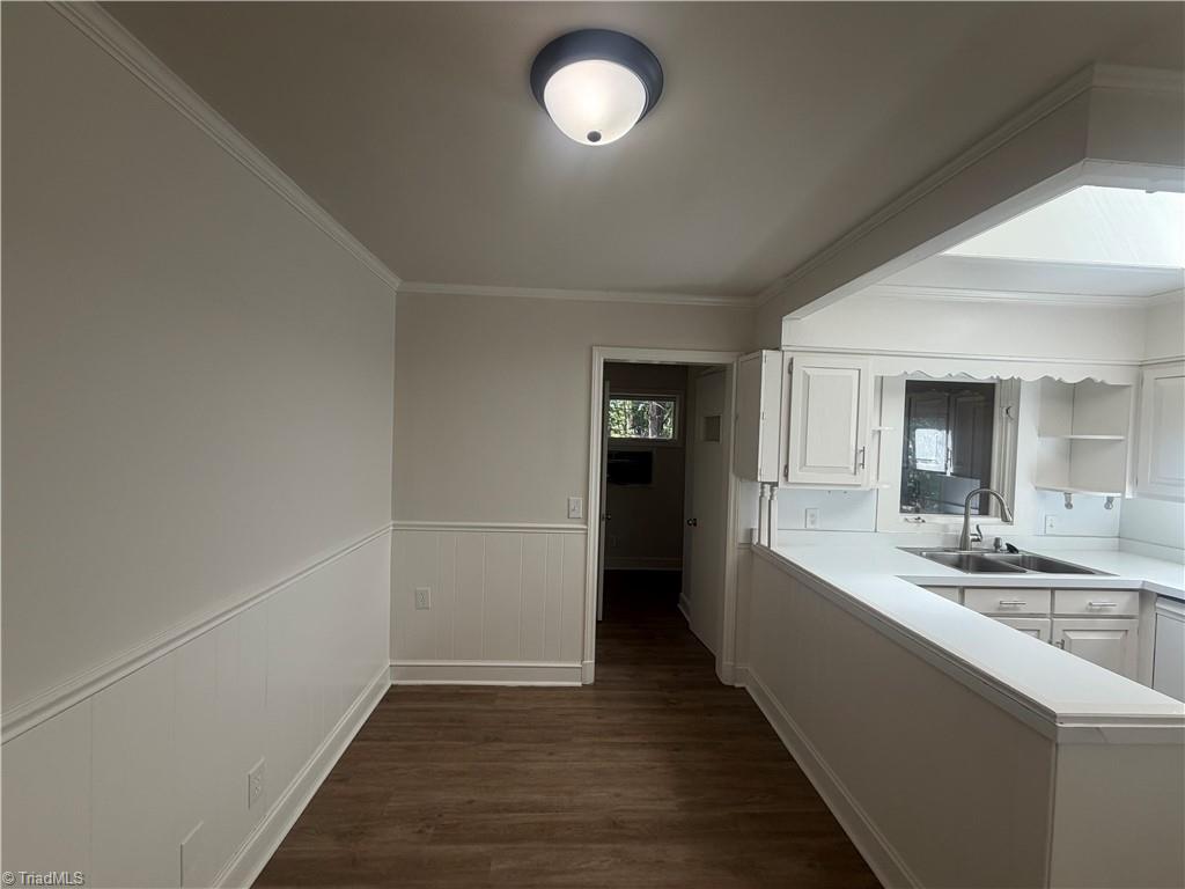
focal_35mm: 14
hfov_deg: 102.1
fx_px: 479
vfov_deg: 85.7
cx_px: 592
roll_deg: -2.1
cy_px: 444
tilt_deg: -3.1
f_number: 2.2
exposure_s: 1/120
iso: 100
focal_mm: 2.22
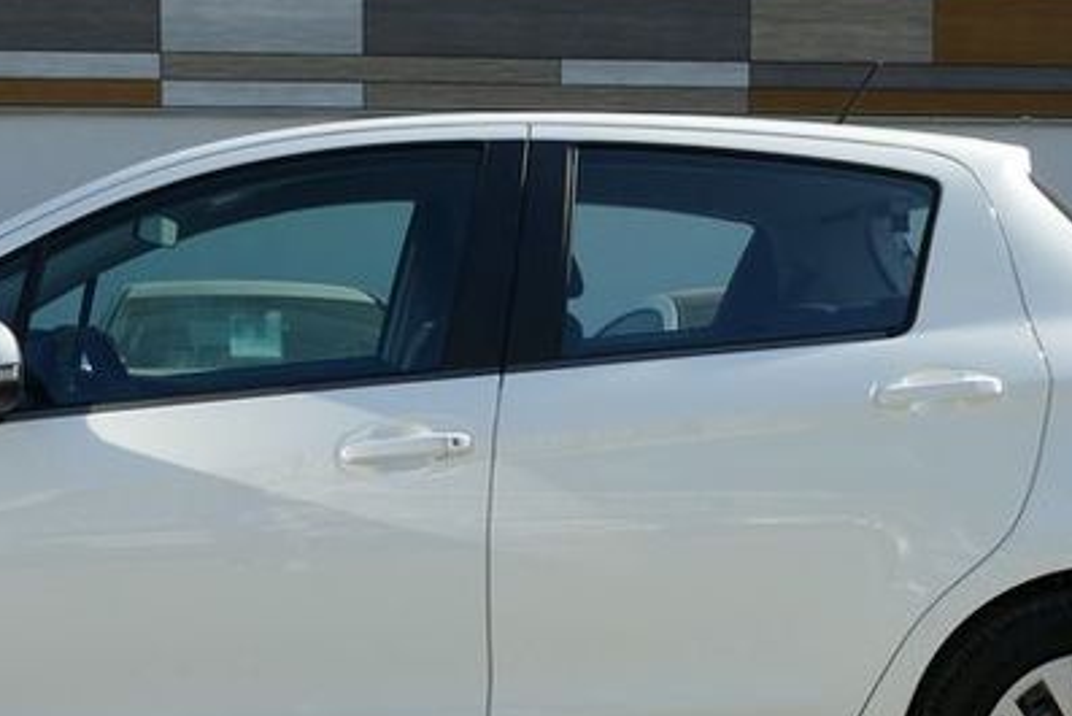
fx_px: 1877
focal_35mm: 63
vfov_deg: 21.5
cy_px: 482
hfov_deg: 31.5
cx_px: 313
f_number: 2.8
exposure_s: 1/1300
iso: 125
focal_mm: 9.12
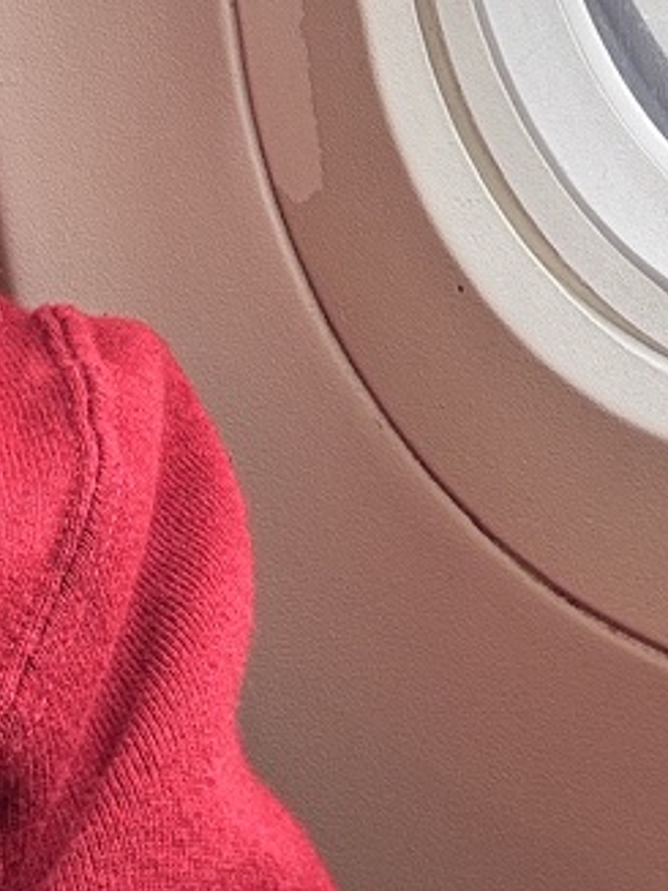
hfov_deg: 15.7
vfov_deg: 19.5
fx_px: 2420
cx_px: 431
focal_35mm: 94
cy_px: -218
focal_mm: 2.69
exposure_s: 1/122
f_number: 1.9
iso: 40
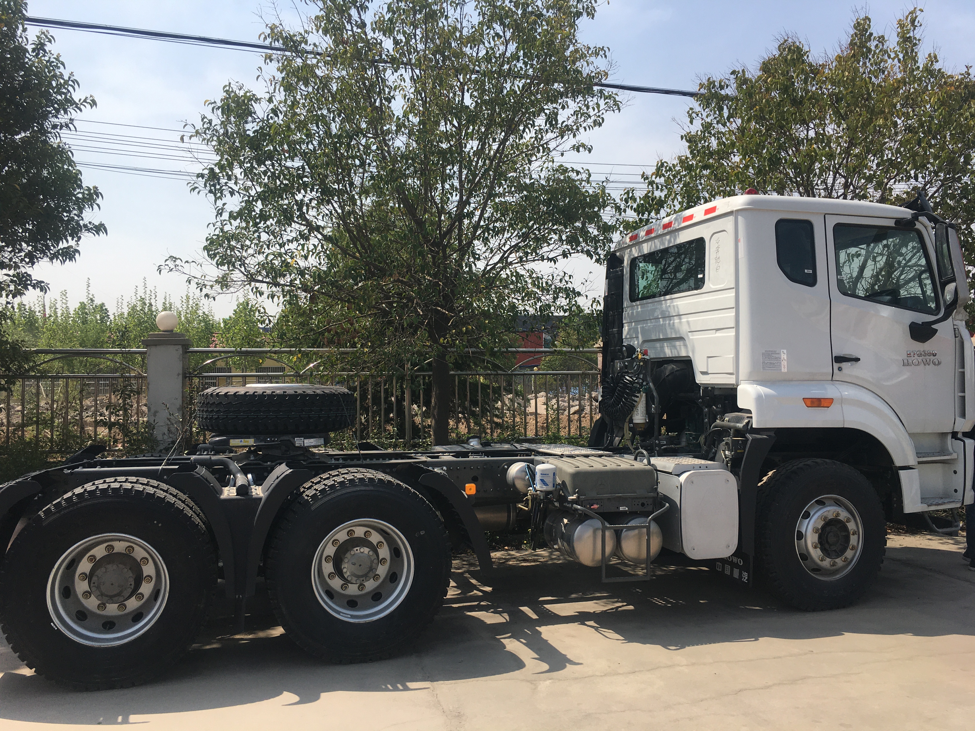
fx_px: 817
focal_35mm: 29
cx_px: 488
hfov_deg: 61.7
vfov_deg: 48.2
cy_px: 366
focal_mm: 4.15
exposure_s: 1/1709
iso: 25
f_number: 2.2
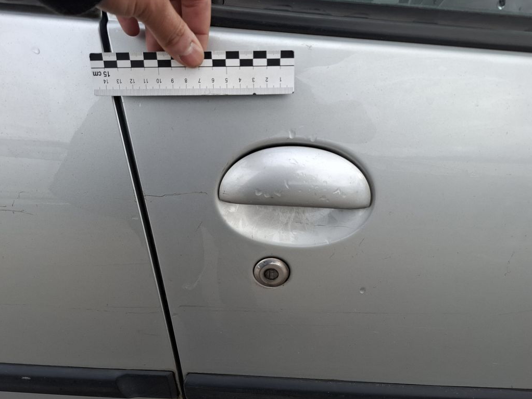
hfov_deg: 65.3
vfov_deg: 51.2
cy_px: 230
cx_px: 269
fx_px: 415
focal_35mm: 27
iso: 50
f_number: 1.8
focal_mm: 5.54
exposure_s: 1/364
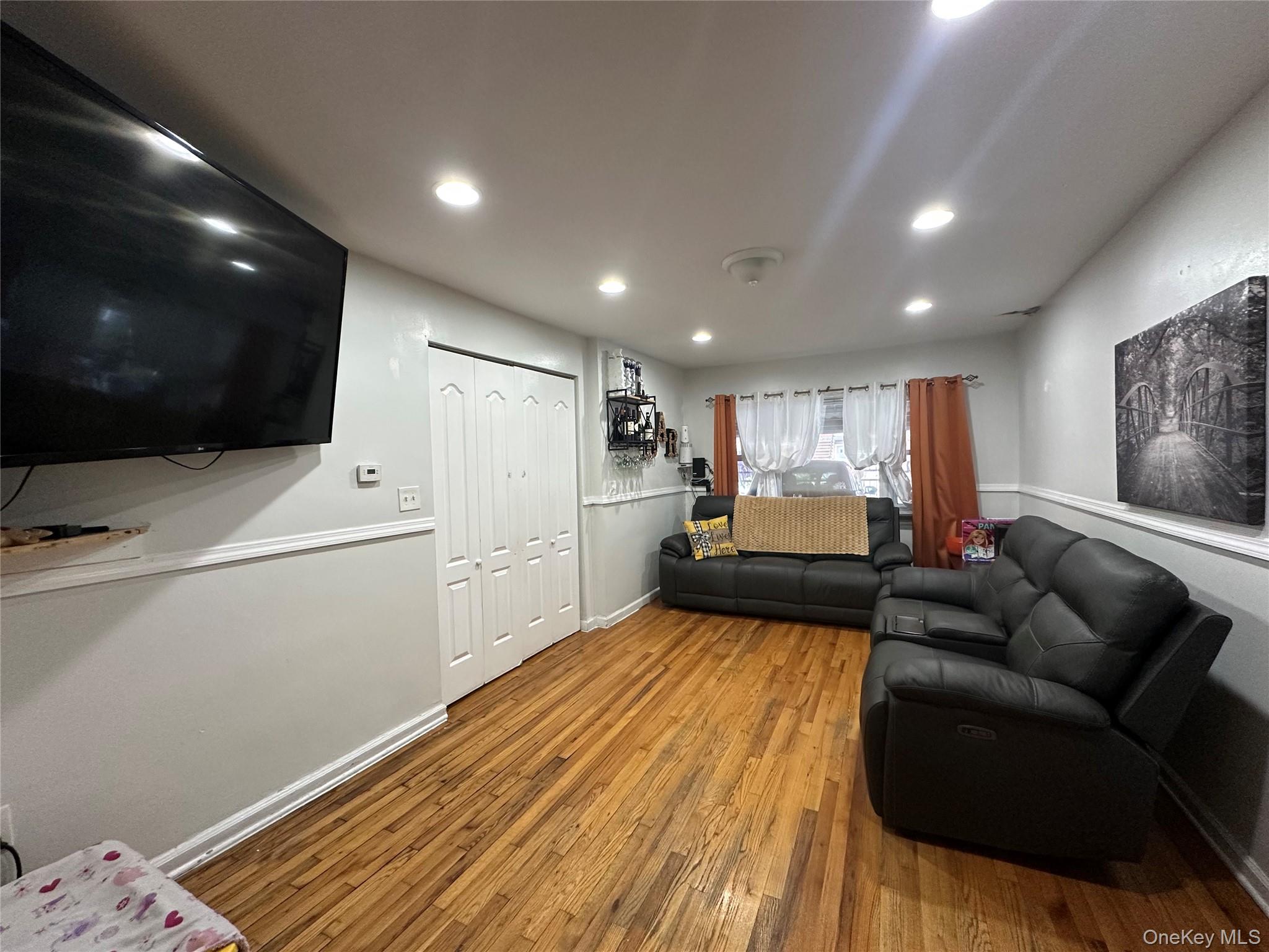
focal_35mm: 14
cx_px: 634
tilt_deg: -1.3
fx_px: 513
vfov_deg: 85.7
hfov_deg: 102.1
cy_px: 476
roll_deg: +1.1
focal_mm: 2.22
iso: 320
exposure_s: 1/120
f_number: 2.2
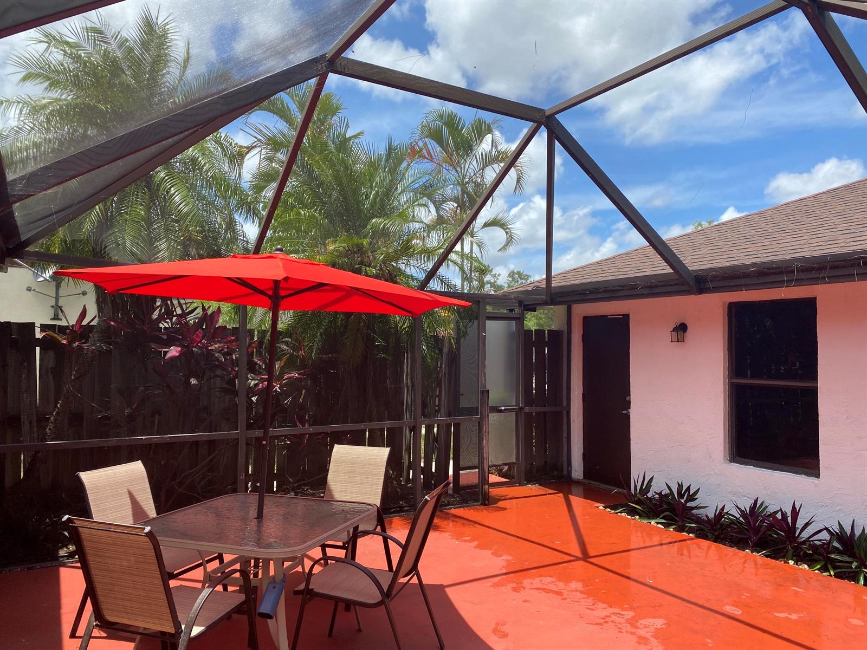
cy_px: 325
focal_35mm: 26
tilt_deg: +1.8
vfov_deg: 53.1
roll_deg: -0.7
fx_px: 651
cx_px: 434
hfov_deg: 67.3
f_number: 1.8
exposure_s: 1/1245
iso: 32
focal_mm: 4.25
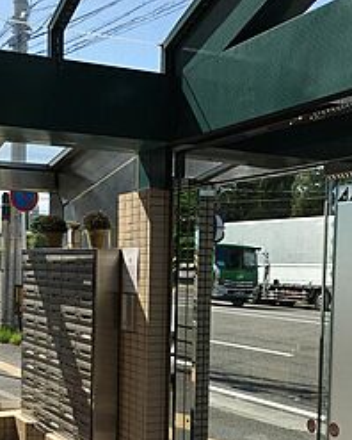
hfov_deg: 27.5
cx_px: 119
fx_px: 715
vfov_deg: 33.7
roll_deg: -1.8
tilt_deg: -1.3
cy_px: 306
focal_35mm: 55
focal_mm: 4.15
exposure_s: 1/1326
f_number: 2.2
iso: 25
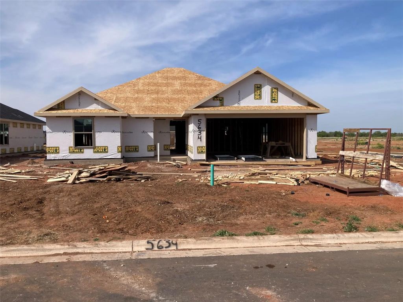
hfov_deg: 63.4
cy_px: 151
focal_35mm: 28
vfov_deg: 49.7
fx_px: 326
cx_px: 202
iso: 20
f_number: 1.8
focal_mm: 3.99
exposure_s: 1/2433
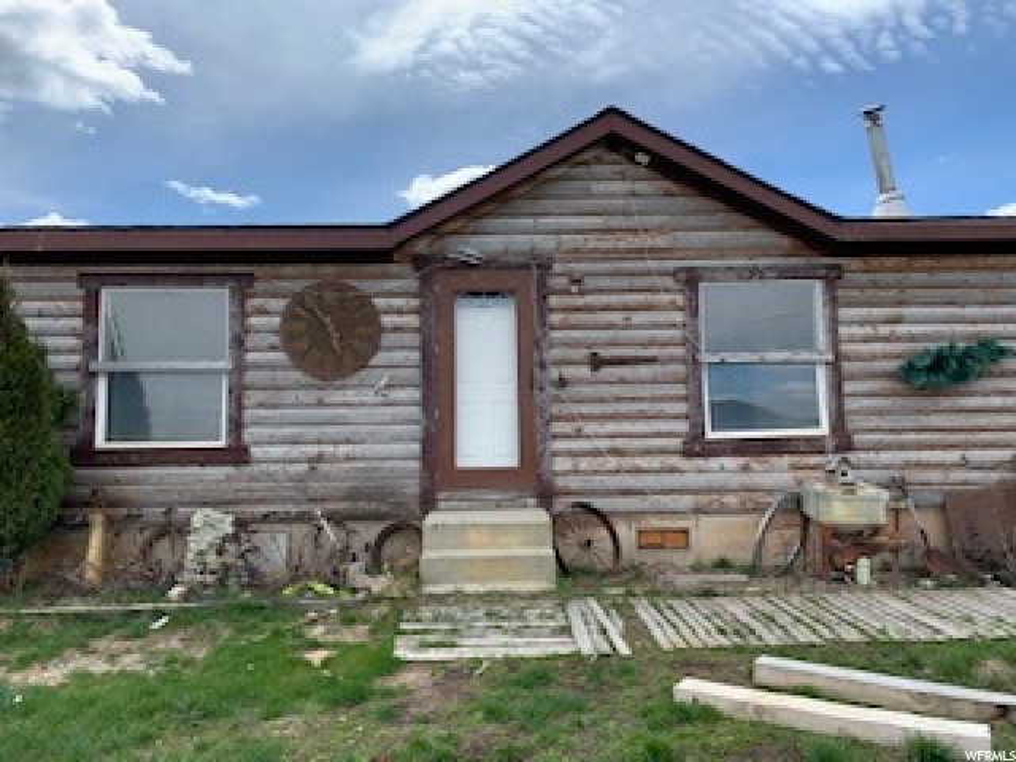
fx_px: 763
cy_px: 381
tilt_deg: +6.8
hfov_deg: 67.3
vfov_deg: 53.1
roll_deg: +1.1
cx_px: 508
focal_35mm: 26
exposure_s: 1/2033
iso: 25
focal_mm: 4.25
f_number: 1.8
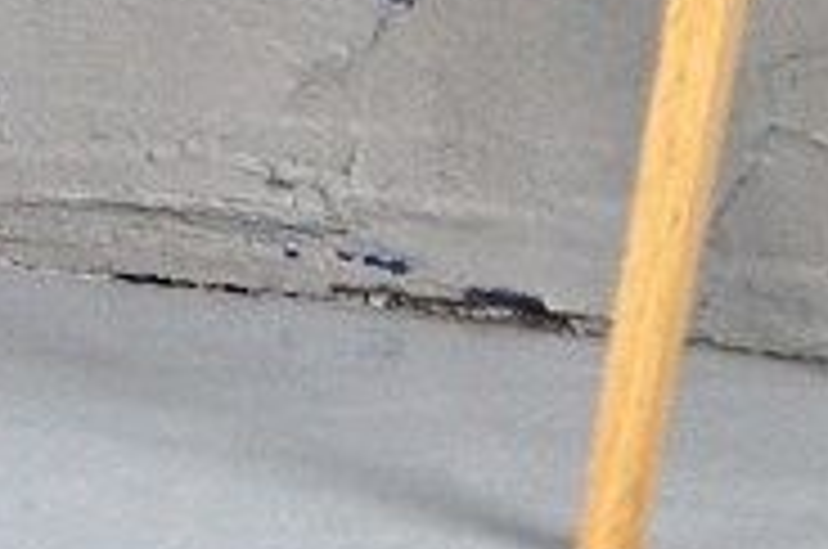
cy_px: -1008
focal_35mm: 357
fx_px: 8206
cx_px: -630
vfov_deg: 3.7
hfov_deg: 5.7
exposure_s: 1/160
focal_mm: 35
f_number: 5
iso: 1600
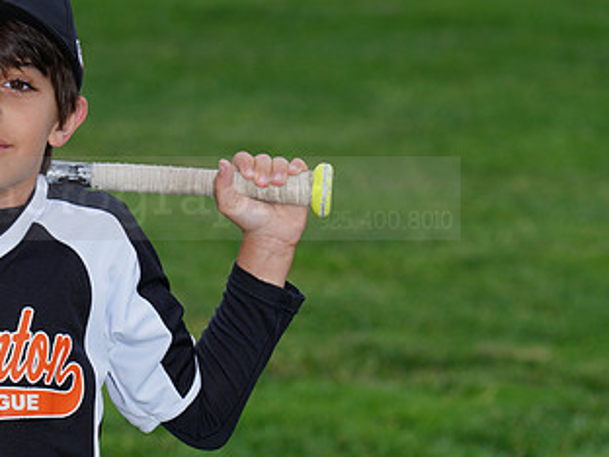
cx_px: 82
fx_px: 6298
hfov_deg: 5.5
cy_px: 183
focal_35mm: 358
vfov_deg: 4.2
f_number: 9
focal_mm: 200
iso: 200
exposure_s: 1/200
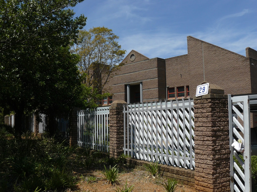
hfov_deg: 51.4
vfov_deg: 39.7
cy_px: 96
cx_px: 128
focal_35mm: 36
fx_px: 267
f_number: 6.3
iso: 100
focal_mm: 6
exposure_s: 1/400
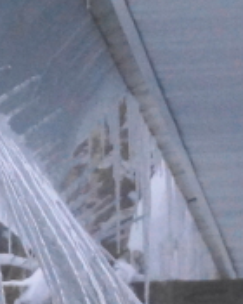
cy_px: 87
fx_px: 2167
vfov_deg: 8.0
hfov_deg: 6.0
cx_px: -444
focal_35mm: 241
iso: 1250
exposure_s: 1/60
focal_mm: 30
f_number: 4
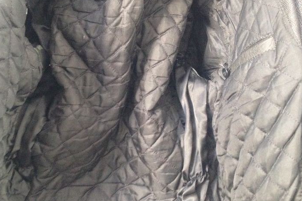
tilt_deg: -18.1
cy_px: 96
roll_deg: -12.8
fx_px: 411
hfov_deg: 40.2
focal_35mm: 49
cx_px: 124
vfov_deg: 27.5
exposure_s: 1/20
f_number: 2.4
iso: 400
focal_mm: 4.12
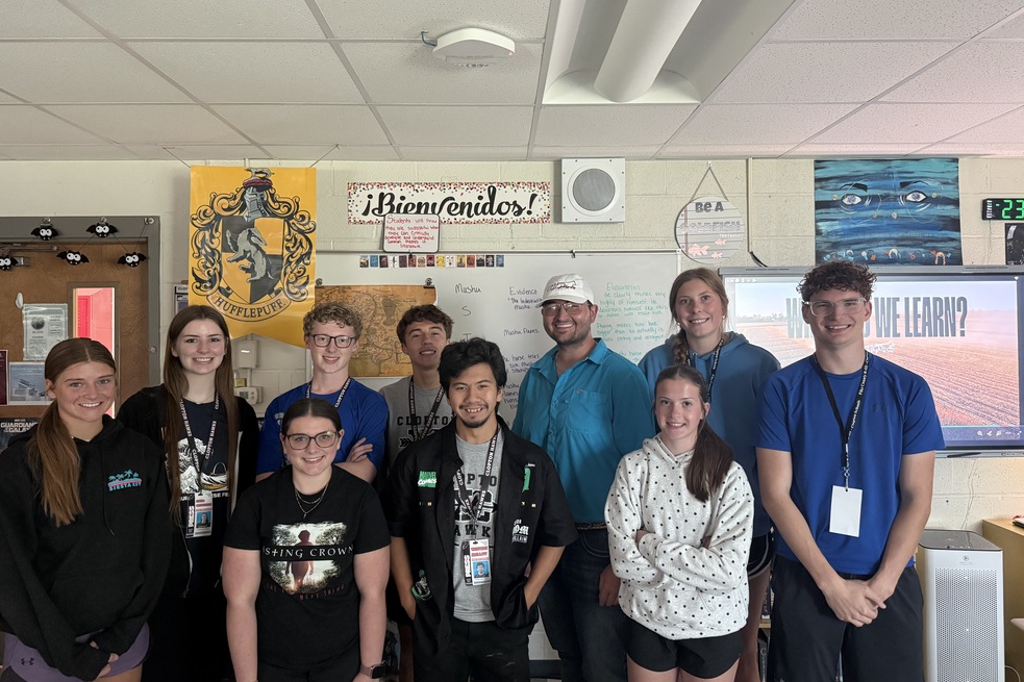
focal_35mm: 26
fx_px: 739
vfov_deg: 49.5
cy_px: 317
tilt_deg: +0.7
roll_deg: +0.2
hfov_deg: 69.4
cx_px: 511
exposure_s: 1/60
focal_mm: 6.76
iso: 640
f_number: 1.78
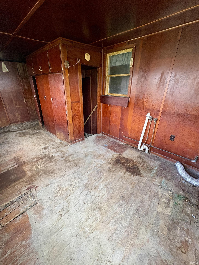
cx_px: 100
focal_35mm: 14
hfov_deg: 85.7
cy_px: 132
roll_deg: -1.1
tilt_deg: -20.8
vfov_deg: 102.1
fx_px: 107
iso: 250
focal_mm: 2.22
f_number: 2.2
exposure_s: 1/60
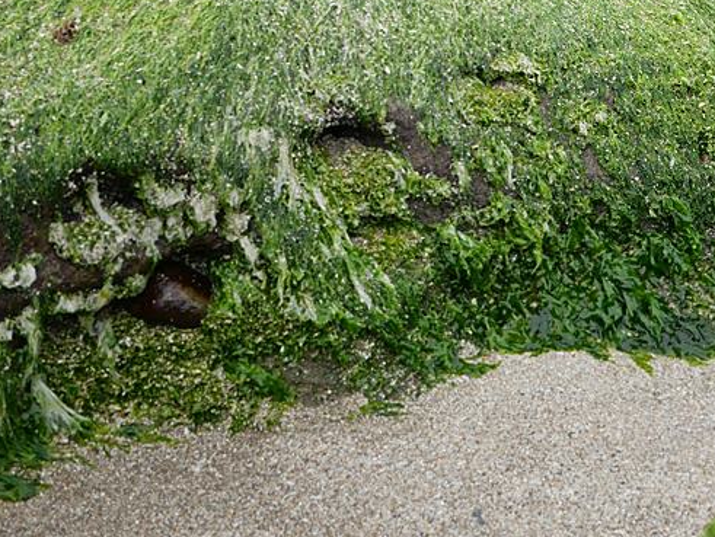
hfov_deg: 31.8
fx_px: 1178
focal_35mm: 57
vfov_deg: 24.7
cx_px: 674
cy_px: 17
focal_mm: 14
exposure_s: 1/640
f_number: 3.2
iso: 200
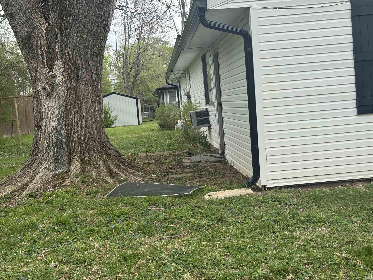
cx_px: 186
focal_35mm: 48
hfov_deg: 39.7
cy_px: 140
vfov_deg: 30.3
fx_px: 517
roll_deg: +4.9
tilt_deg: -4.7
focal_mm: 6.76
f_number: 1.78
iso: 64
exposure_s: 1/1287
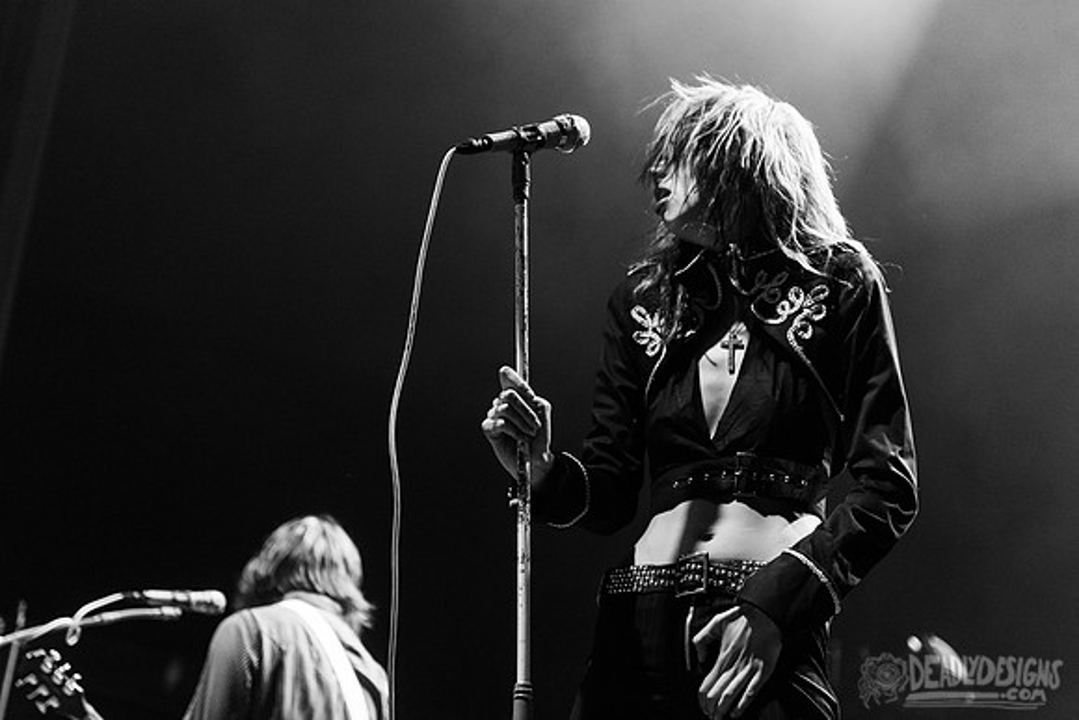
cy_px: 327
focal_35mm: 76
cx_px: 553
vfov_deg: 17.9
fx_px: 2289
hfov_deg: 26.5
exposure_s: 1/200
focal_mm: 70
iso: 2500
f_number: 3.2
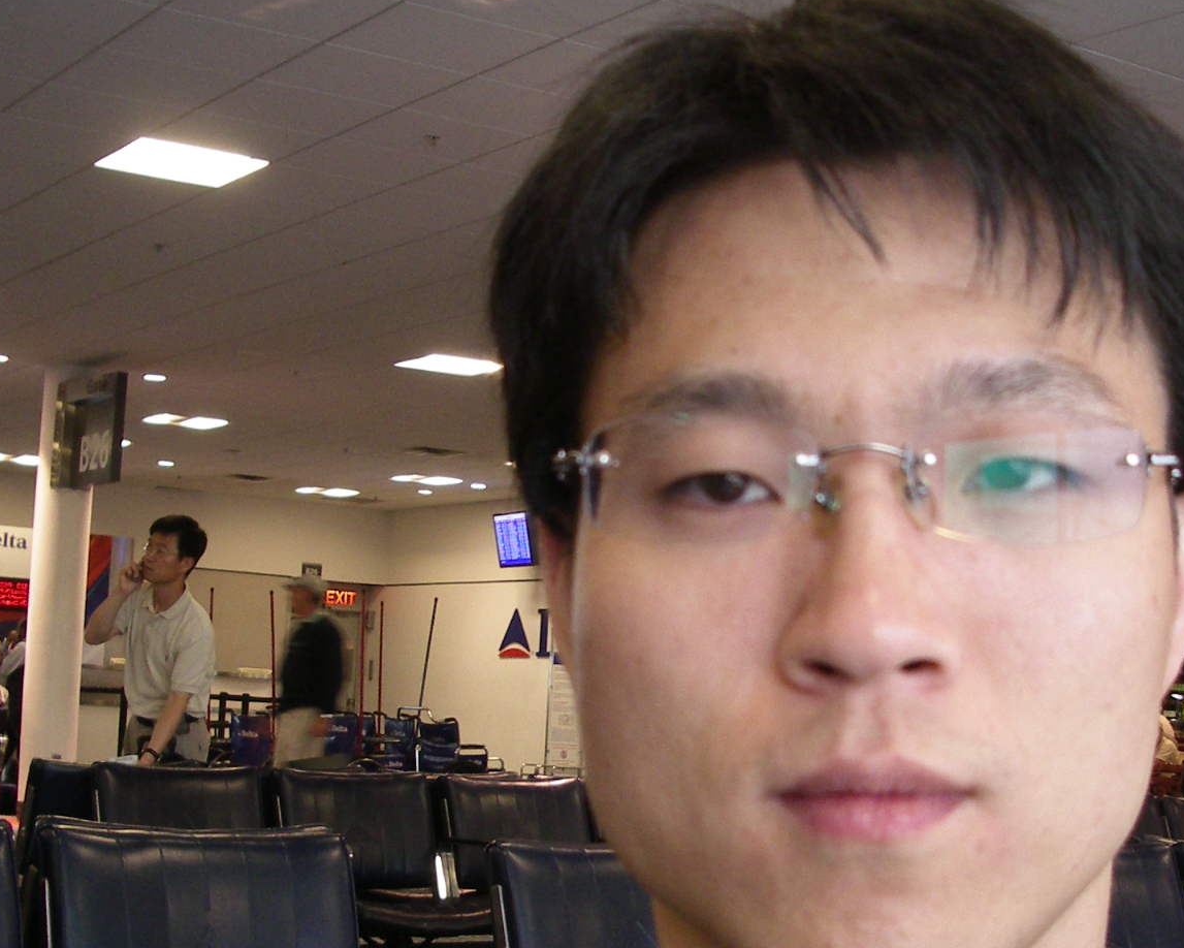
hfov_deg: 30.8
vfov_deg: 24.8
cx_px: 743
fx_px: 2138
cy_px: 684
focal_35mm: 61
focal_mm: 5.8
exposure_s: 1/13
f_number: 2.6
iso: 160
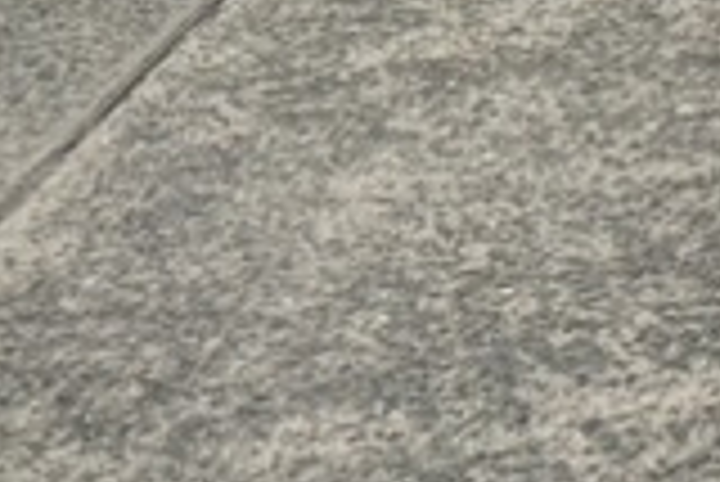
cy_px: -284
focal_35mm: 160
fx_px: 3203
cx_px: 1899
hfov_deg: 10.5
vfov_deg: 8.4
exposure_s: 1/4184
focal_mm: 6.86
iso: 80
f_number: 1.78
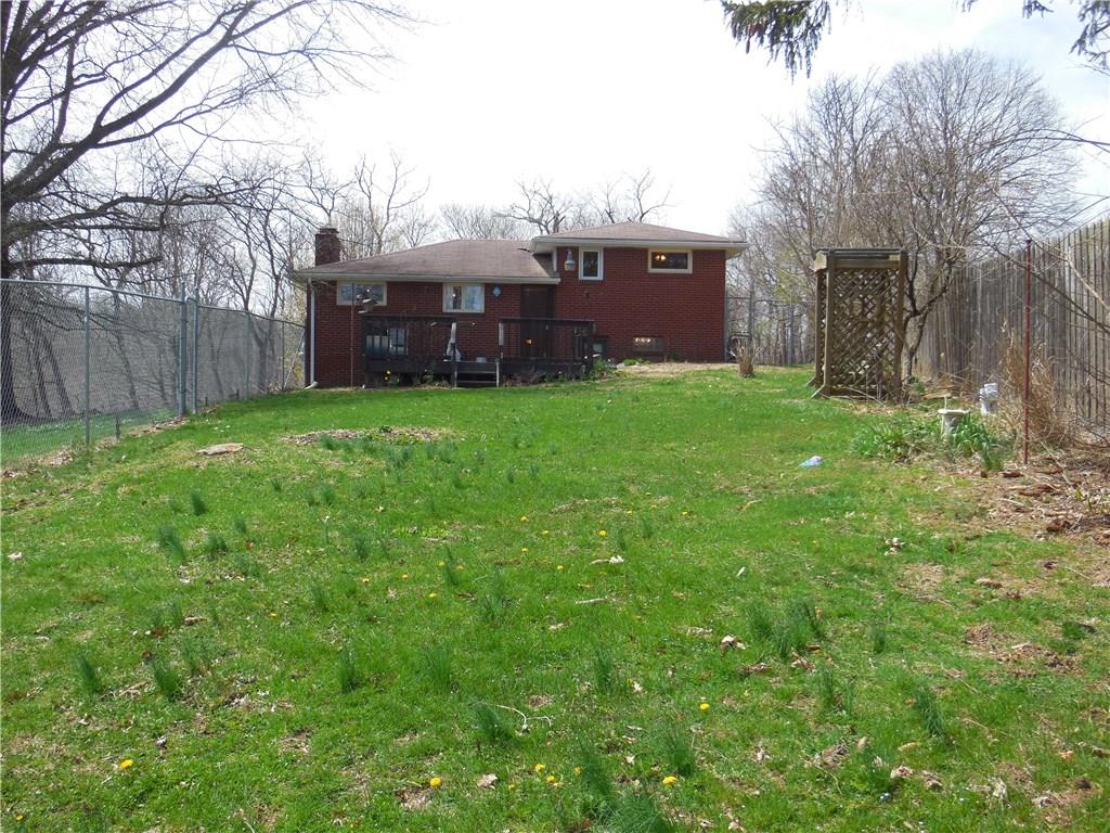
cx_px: 555
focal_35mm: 40
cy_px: 416
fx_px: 1283
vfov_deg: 36.0
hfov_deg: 46.8
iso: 125
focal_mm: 7.1
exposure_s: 1/640
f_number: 3.6
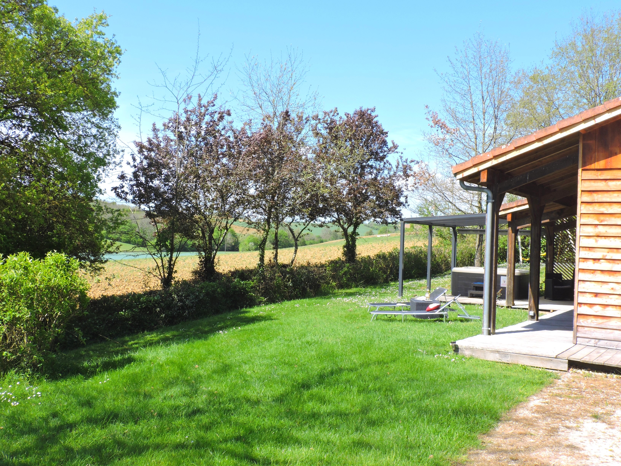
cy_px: 233
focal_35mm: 35
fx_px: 628
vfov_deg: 40.7
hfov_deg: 52.6
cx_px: 310
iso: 100
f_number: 6.4
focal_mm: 6.2
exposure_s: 1/160
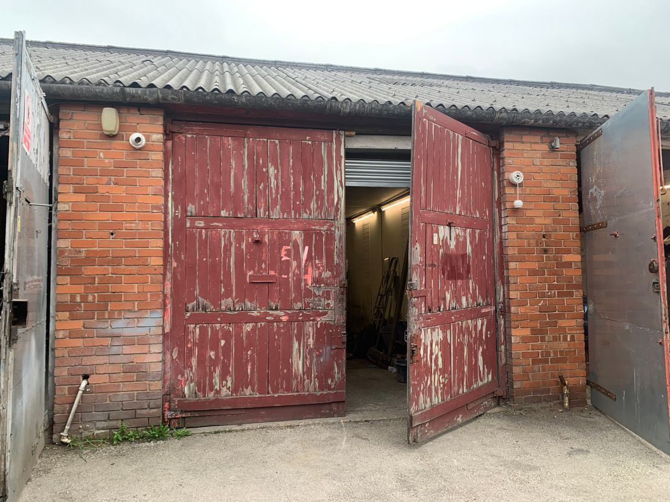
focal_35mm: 26
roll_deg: -0.1
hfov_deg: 67.3
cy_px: 251
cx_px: 335
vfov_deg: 53.1
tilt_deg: +4.6
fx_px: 503
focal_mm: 4.25
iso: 25
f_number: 1.8
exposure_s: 1/122
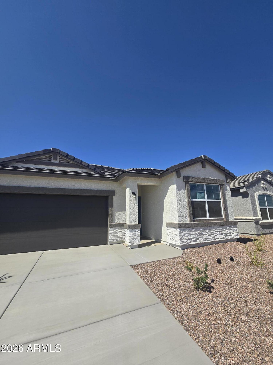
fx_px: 137
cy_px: 182
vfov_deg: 106.2
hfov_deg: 89.9
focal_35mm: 13
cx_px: 136
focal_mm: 2.2
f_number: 2.2
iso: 50
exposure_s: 1/3246
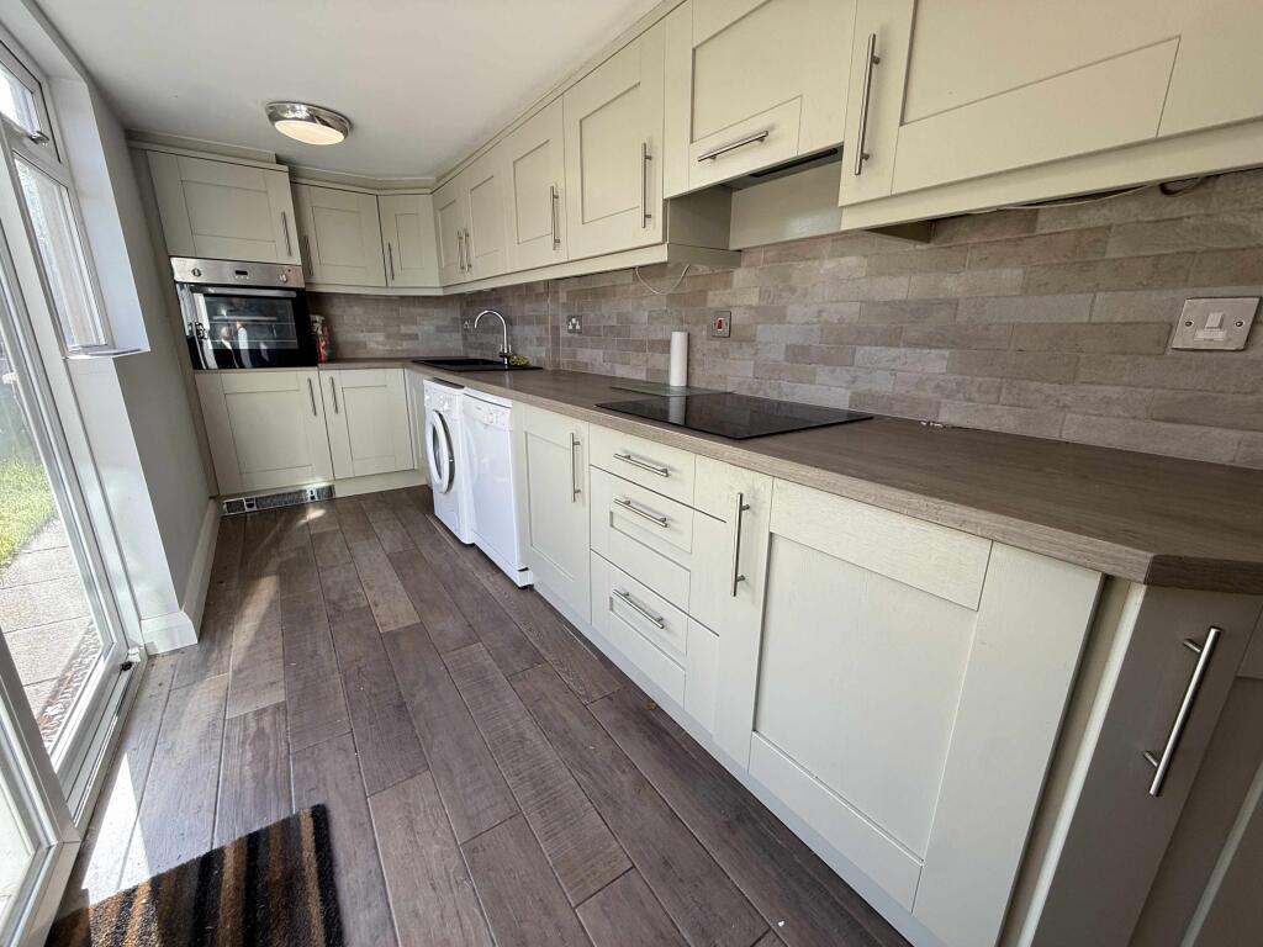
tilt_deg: -15.2
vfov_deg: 85.7
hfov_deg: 102.1
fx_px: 511
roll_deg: -0.9
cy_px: 474
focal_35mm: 14
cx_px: 632
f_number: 2.2
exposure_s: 1/99
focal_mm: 2.22
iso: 64
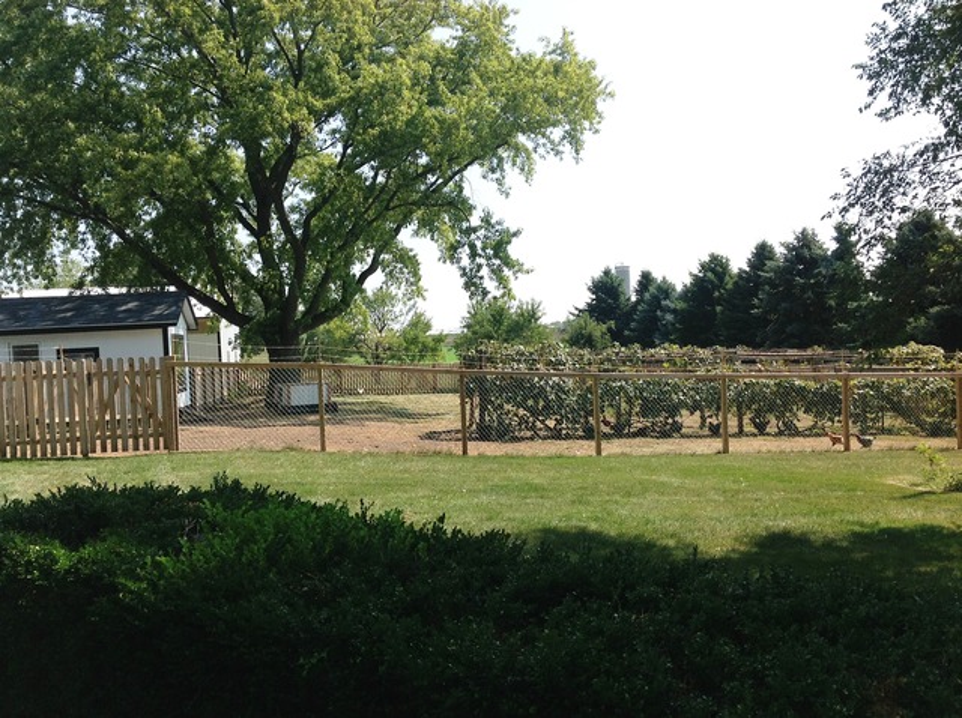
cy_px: 359
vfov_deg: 40.6
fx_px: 971
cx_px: 481
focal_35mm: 35
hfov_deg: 52.7
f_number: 2.4
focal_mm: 4.28
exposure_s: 1/1209
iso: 80
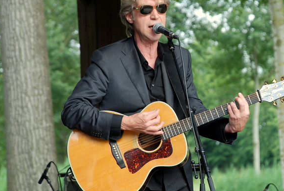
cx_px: 172
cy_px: 92
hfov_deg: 10.4
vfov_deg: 7.0
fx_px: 1563
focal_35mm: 198
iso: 320
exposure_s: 1/125
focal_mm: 105
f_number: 5.6
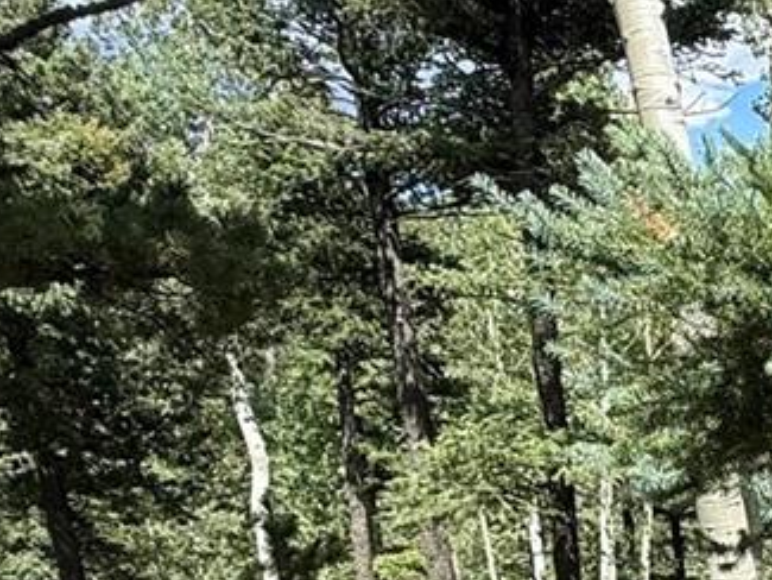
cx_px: 1064
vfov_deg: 21.5
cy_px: 749
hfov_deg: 25.6
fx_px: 1383
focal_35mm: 62
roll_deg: -1.2
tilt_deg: -16.1
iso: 50
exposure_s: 1/625
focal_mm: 2.22
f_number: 2.2
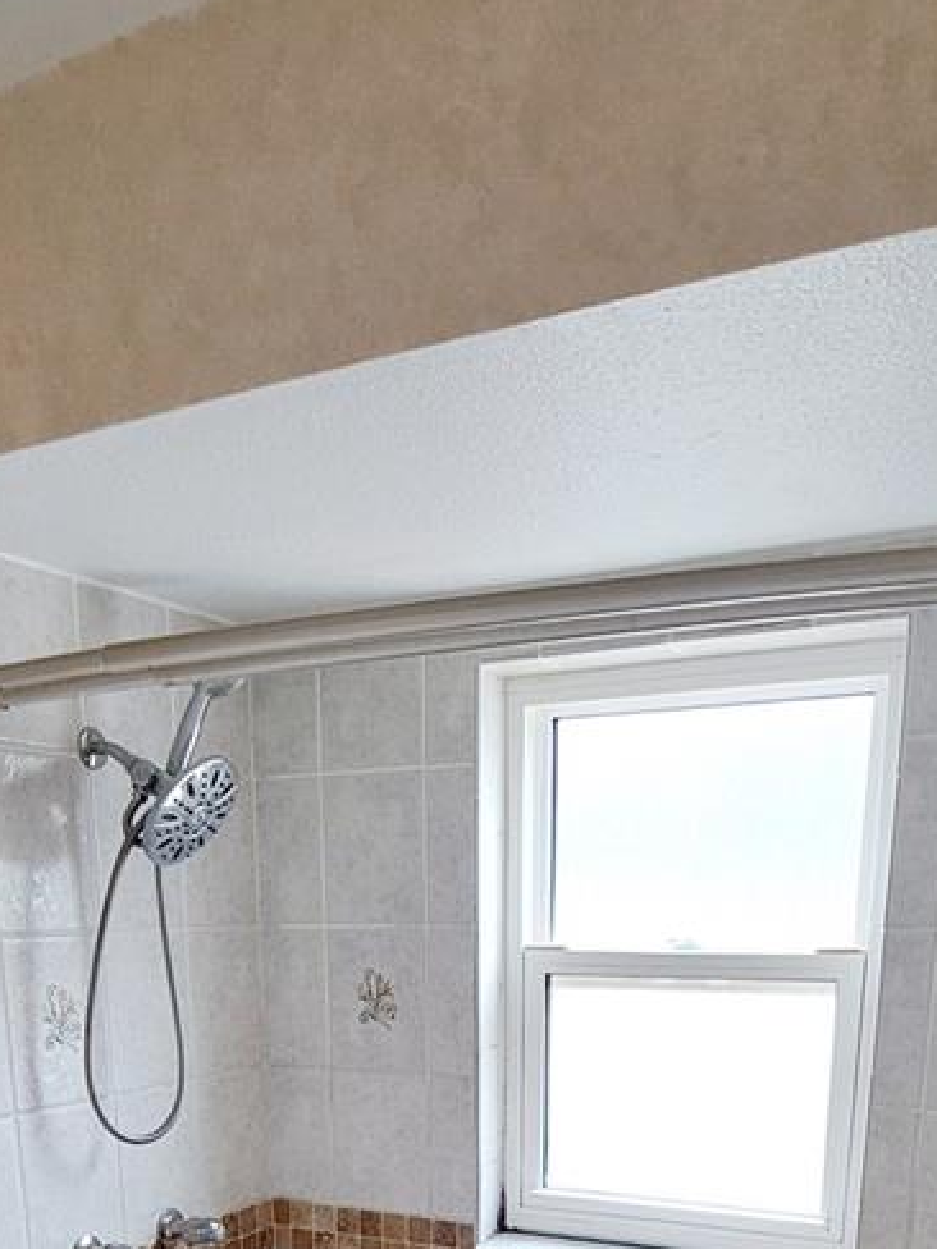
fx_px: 1155
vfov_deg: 48.3
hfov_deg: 44.1
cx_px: 440
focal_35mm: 32
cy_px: 1208
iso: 64
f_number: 2.2
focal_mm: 1.74
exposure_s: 1/50
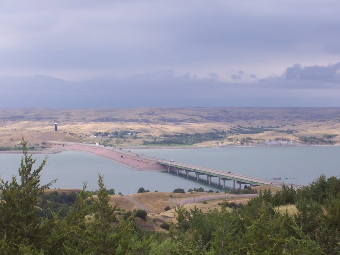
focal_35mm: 102
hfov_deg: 19.3
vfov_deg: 14.5
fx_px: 1002
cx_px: 170
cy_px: 128
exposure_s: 1/500
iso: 80
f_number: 4.6
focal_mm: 16.8
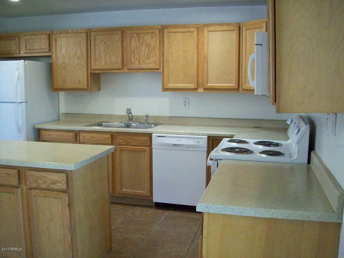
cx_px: 172
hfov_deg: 51.4
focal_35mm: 36
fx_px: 358
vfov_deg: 39.7
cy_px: 129
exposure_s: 1/64
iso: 305
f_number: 2.7
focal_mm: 6
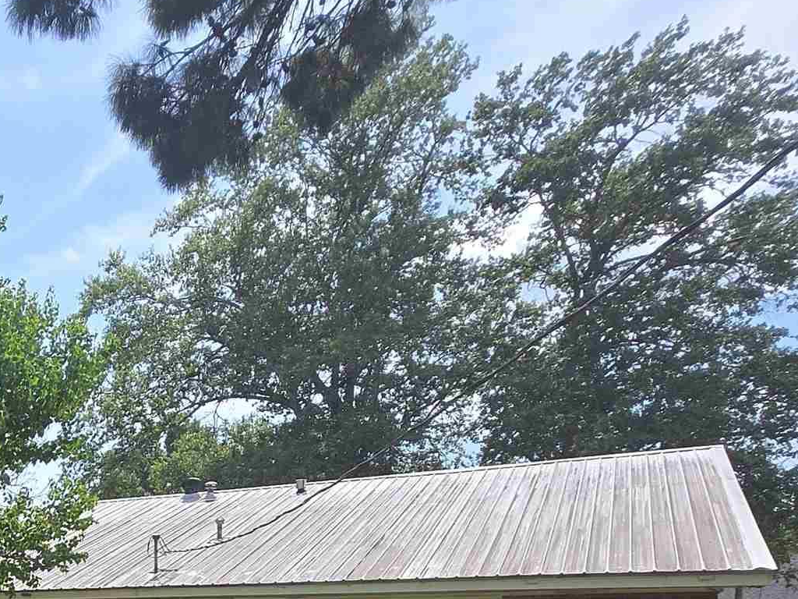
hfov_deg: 39.9
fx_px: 899
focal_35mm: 39
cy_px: 763
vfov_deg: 30.0
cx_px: -58
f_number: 2.2
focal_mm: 1.7
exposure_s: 1/919
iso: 25
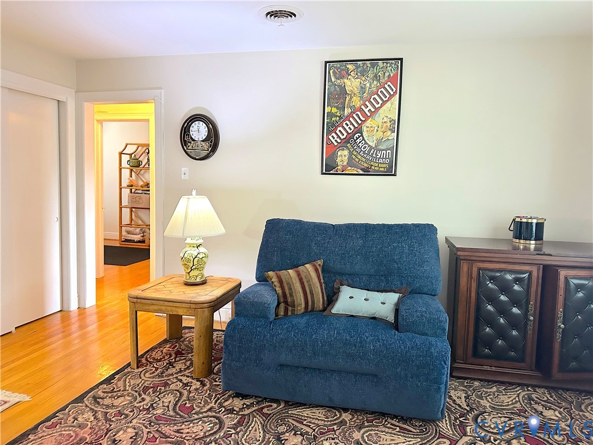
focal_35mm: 24
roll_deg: -1.3
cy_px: 222
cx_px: 296
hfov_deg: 71.6
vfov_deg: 56.8
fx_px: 411
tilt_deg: -4.3
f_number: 1.78
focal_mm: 6.86
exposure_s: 1/60
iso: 500
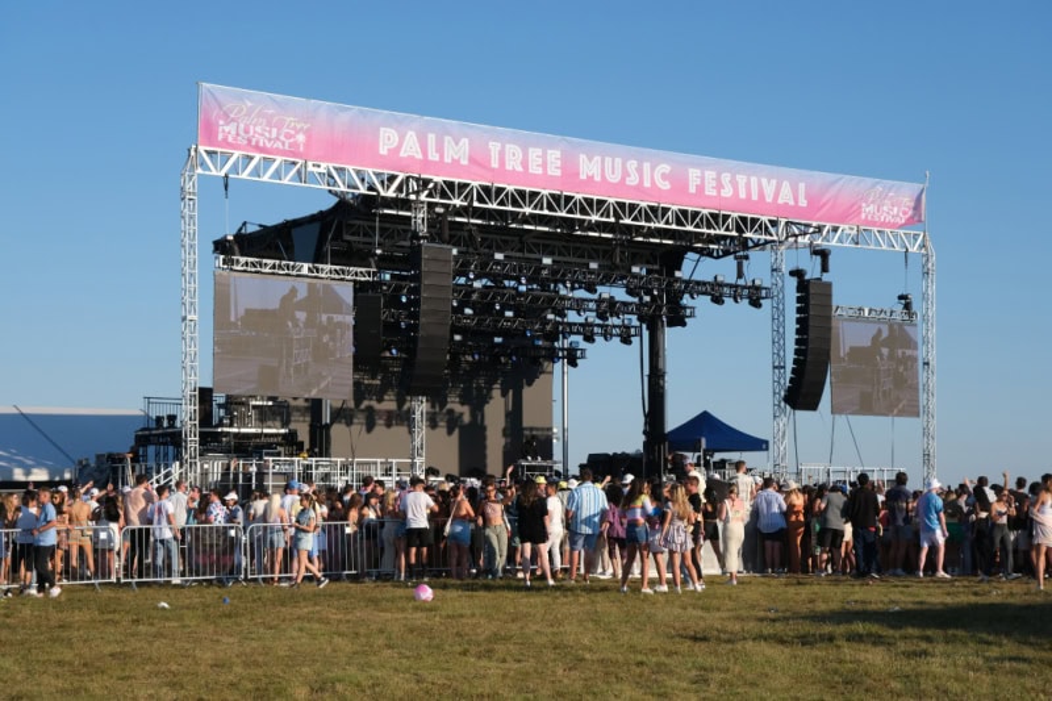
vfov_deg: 23.0
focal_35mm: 59
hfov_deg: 33.9
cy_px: 350
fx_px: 1724
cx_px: 526
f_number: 7.1
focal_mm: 39.3
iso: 200
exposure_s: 1/500
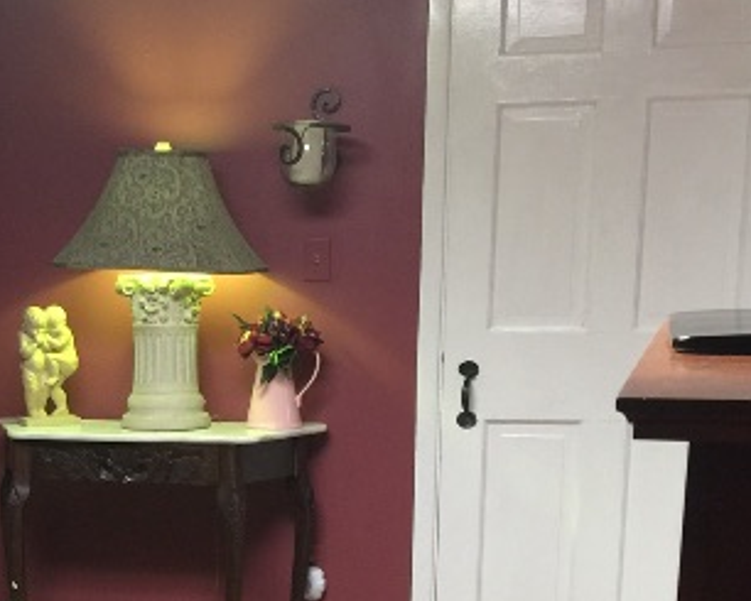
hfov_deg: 25.2
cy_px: 616
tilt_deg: -13.0
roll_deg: +0.5
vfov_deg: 20.0
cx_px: 133
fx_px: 1645
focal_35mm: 74
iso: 100
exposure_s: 1/15
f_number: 2.2
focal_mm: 4.15
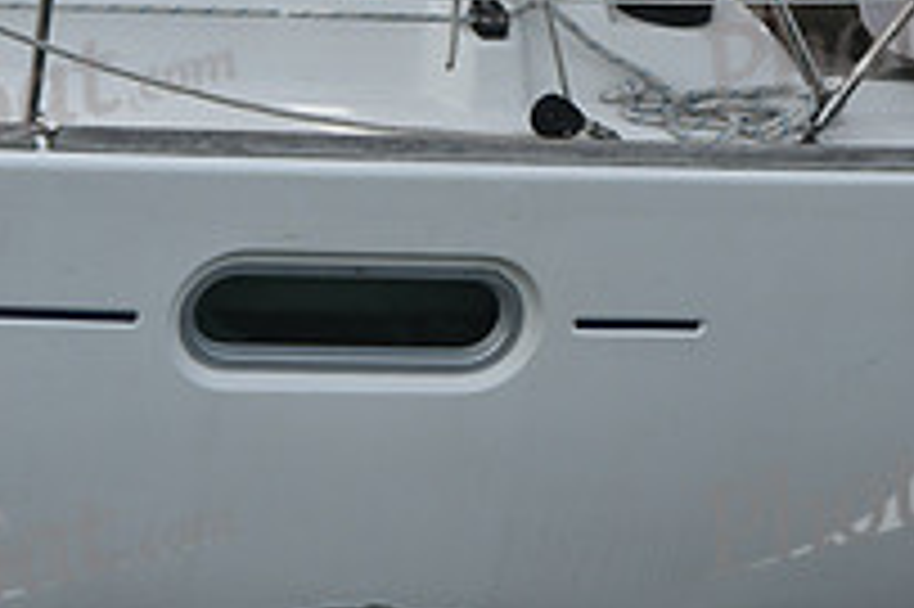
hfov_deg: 5.3
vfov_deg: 3.5
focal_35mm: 386
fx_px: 9792
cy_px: -169
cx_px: 473
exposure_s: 1/1250
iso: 320
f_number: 9
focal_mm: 135
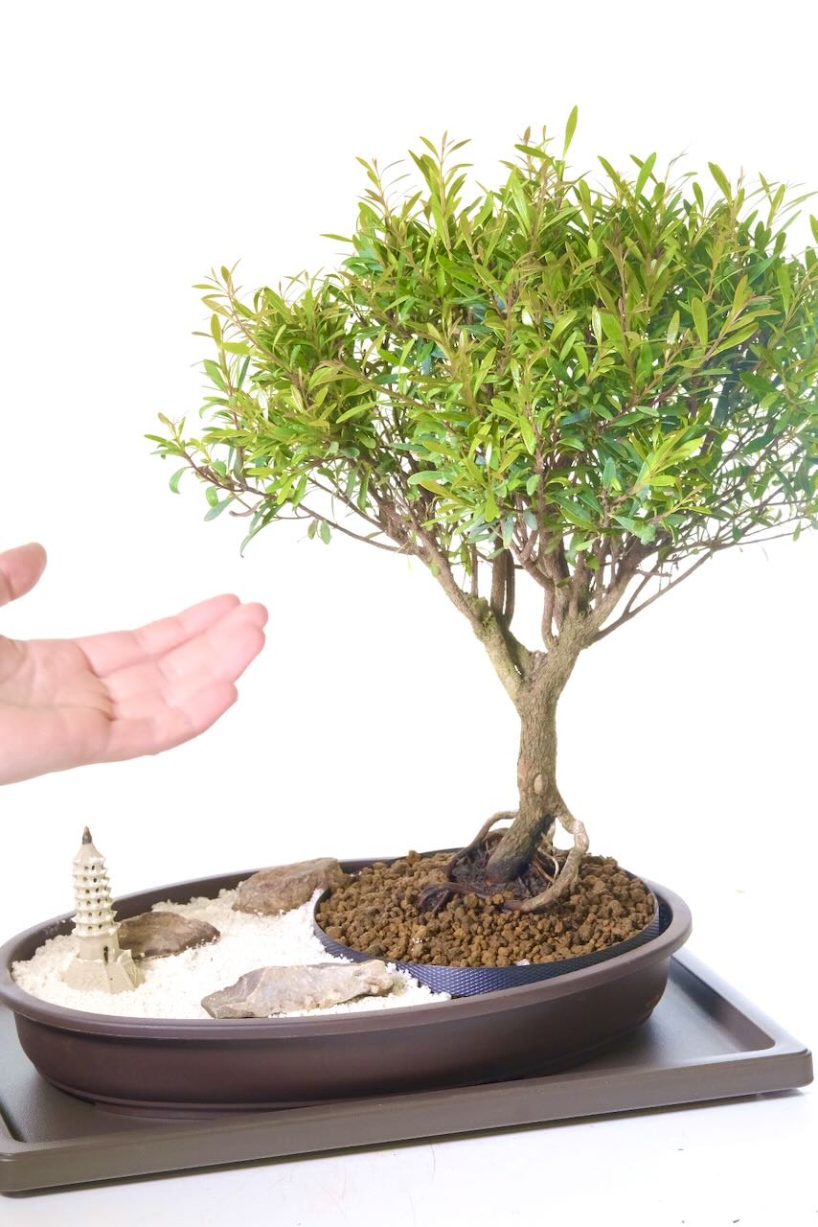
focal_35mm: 91
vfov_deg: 22.4
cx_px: 409
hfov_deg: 15.0
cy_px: 614
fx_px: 3100
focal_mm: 60.7
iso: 2000
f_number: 13
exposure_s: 1/15
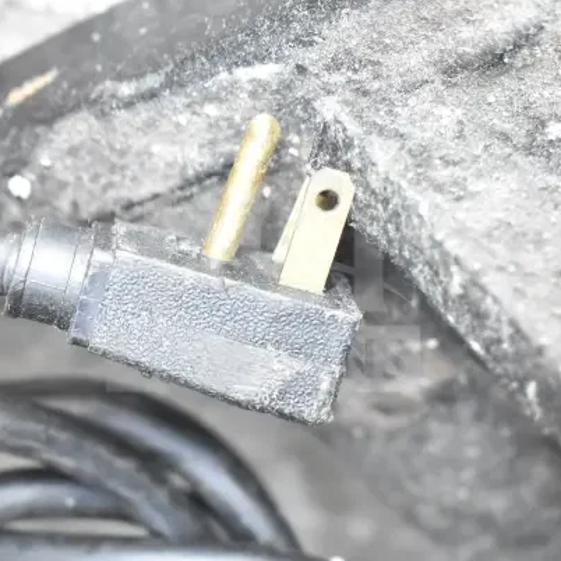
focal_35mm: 89
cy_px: 281
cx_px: 262
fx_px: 1632
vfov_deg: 19.5
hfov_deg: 19.5
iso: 2800
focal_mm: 46
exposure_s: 1/80
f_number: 5.3
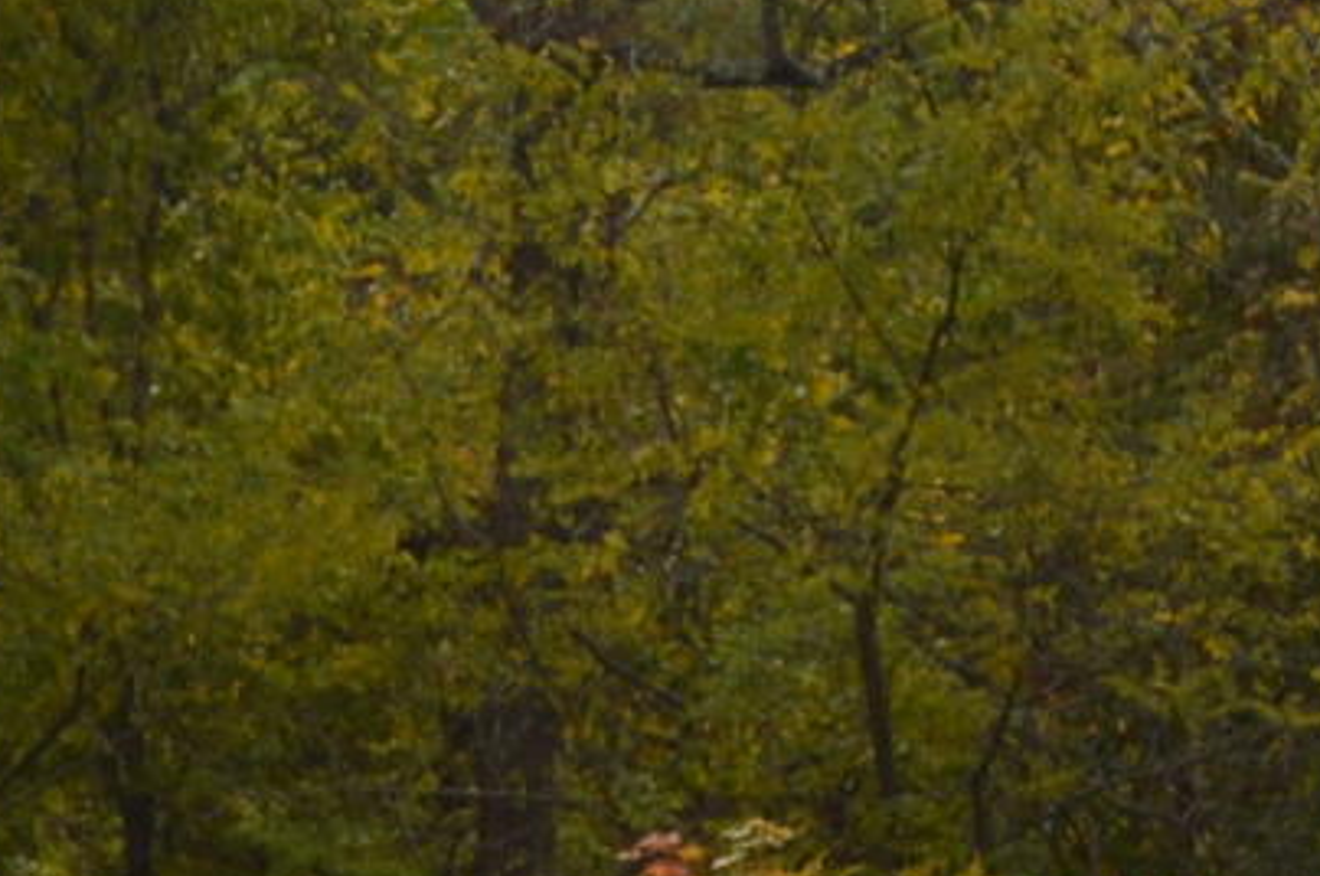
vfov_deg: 4.4
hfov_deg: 6.5
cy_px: -552
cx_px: 2238
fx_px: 11422
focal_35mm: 312
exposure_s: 1/200
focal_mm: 28
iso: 100
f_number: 10
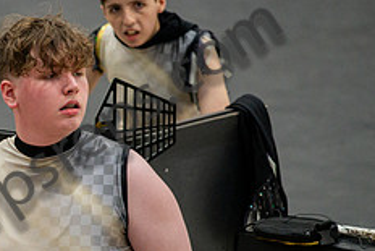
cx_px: 34
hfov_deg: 4.1
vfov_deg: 2.8
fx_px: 5211
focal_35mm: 500
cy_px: 197
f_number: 4
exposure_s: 1/500
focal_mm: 200
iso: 3600
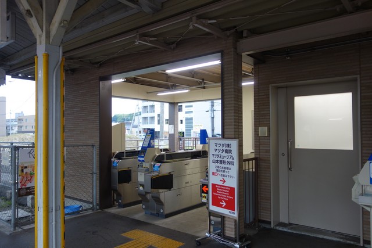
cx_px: 186
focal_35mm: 28
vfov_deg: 46.4
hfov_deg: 65.5
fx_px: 289
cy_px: 124
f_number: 1.8
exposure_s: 1/100
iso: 160
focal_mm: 10.4
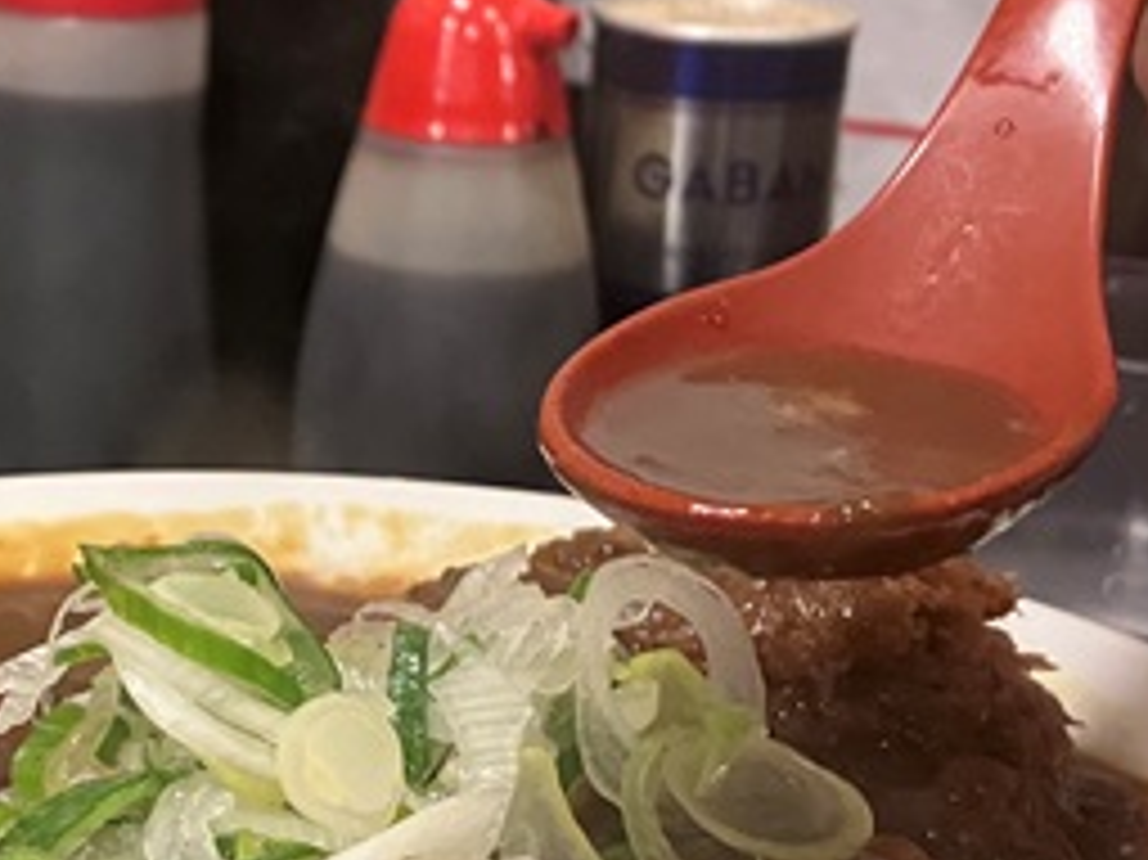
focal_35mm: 79
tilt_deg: -20.2
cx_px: 225
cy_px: 603
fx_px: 2619
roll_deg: -2.5
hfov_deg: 24.3
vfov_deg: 18.6
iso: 320
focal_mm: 3.99
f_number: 1.8
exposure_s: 1/33
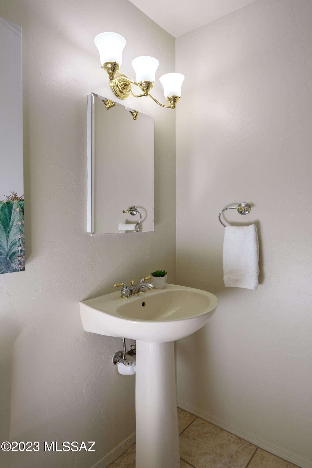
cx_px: 156
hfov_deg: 64.5
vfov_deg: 86.9
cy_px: 234
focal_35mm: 19
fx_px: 247
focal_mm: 19
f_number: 9
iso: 200
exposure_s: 1/25
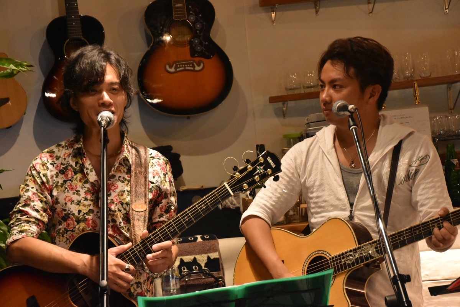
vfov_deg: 13.1
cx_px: 230
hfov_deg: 19.4
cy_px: 154
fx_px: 1343
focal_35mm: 105
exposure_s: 1/60
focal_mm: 70
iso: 5000
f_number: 5.3
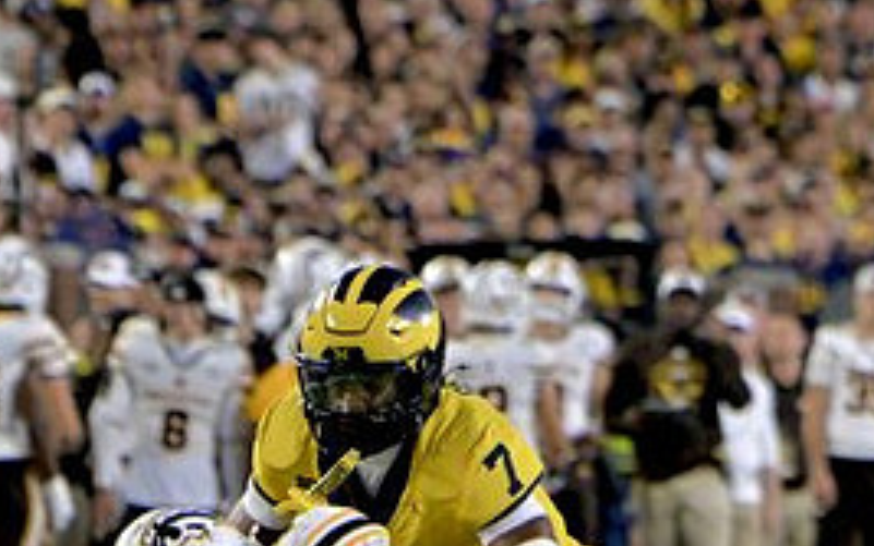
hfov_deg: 4.0
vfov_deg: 2.5
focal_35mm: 531
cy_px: 499
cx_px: 429
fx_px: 12651
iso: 4000
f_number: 5.3
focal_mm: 240
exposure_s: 1/1000
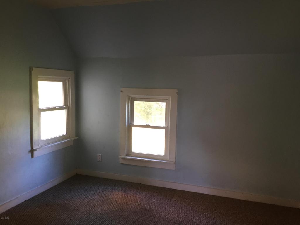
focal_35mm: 29
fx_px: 251
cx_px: 150
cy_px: 112
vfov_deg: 48.2
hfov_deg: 61.7
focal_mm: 4.15
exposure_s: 1/30
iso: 100
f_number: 2.2
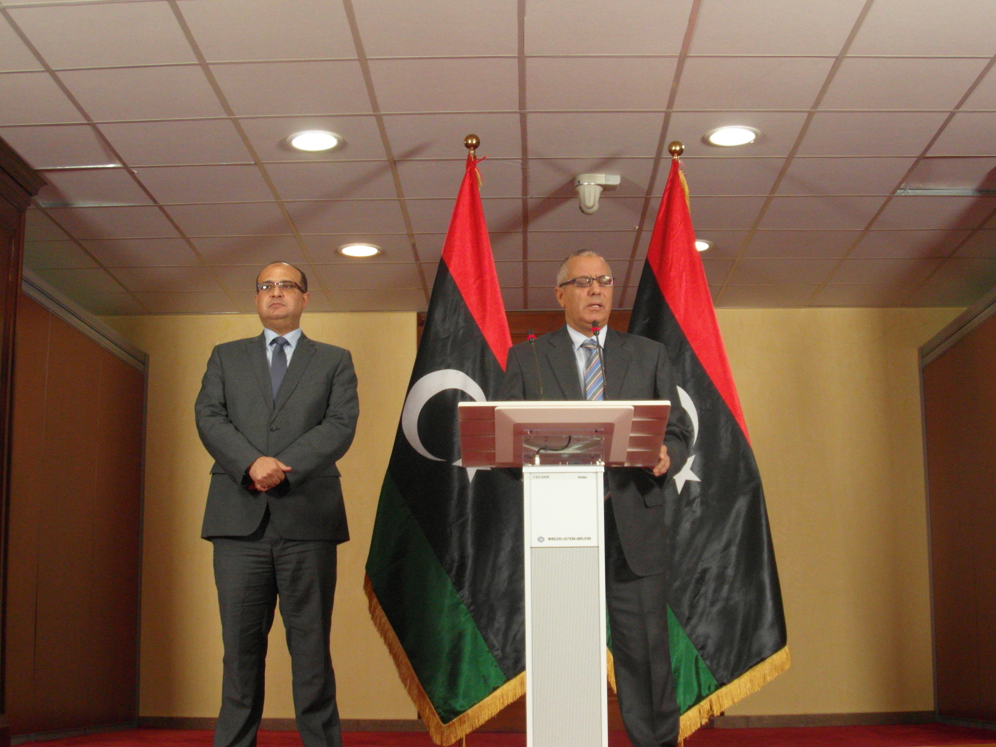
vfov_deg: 27.5
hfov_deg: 36.2
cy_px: 374
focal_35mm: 53
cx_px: 498
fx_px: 1525
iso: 320
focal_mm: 8.7
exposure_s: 1/45
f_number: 3.8
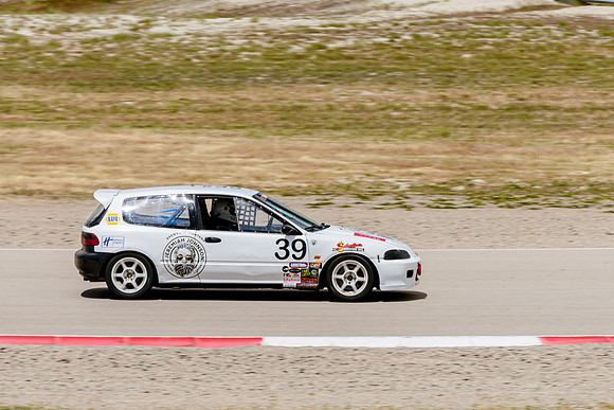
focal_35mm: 332
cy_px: 150
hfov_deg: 6.2
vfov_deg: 4.1
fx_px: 5670
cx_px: 304
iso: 64
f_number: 5.6
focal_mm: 230
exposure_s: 1/640
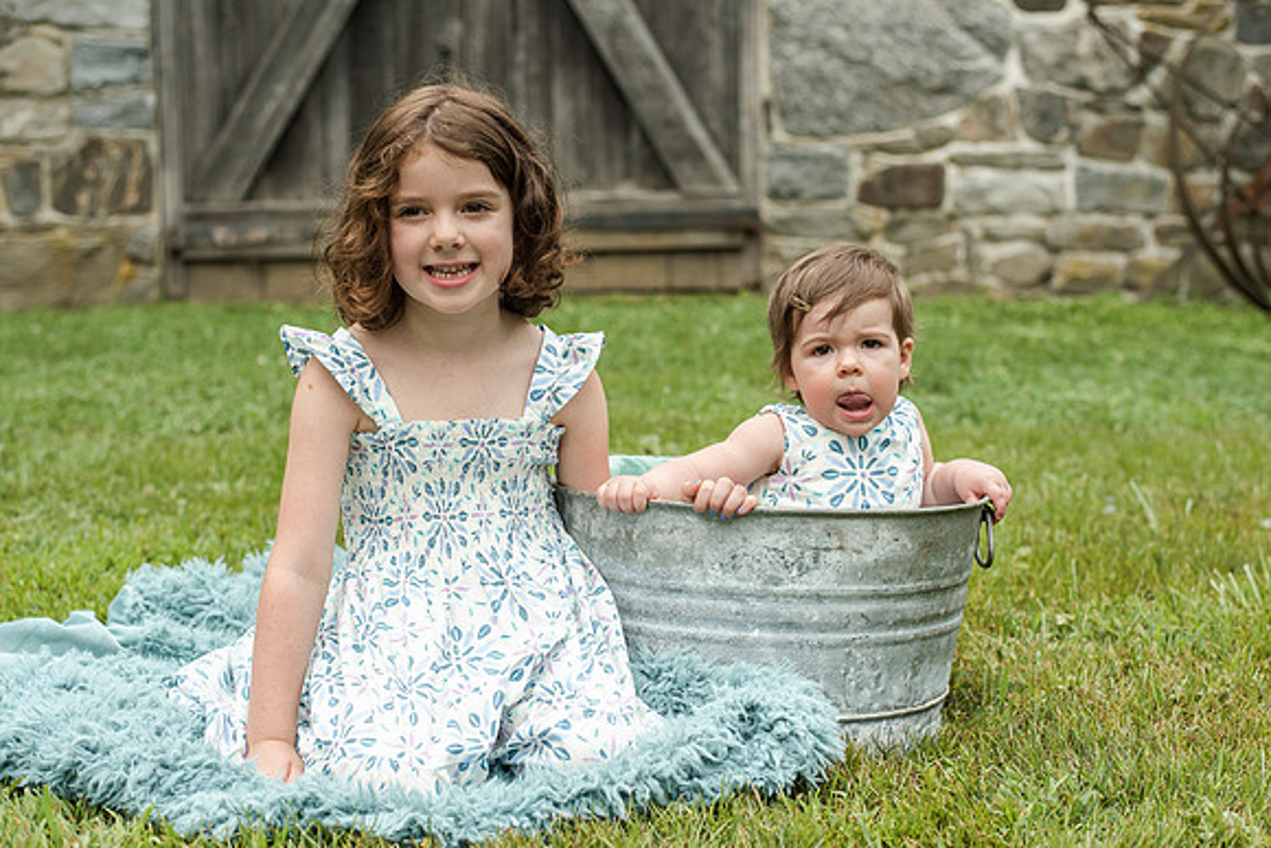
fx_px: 1894
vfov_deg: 25.2
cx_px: 671
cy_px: 440
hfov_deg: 37.1
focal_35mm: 54
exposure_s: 1/3200
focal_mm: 50
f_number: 3.5
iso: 640
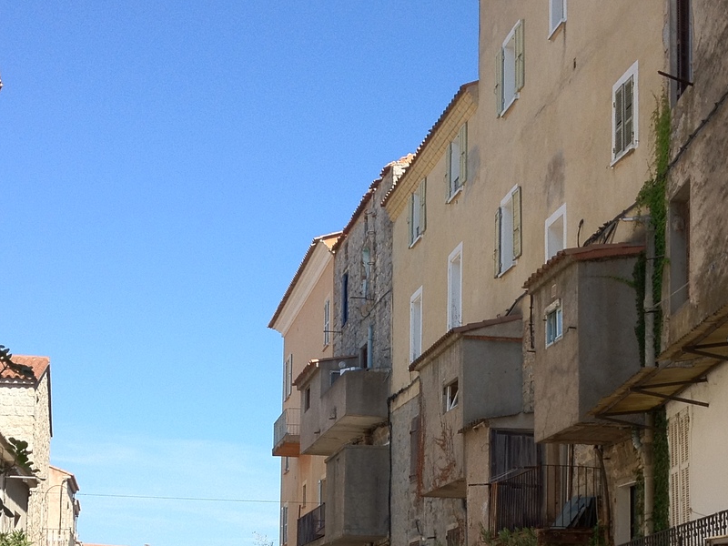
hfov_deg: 27.8
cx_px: 378
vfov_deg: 20.5
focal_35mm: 70
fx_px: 1472
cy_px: 516
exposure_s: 1/1227
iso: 64
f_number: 2.4
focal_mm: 4.28
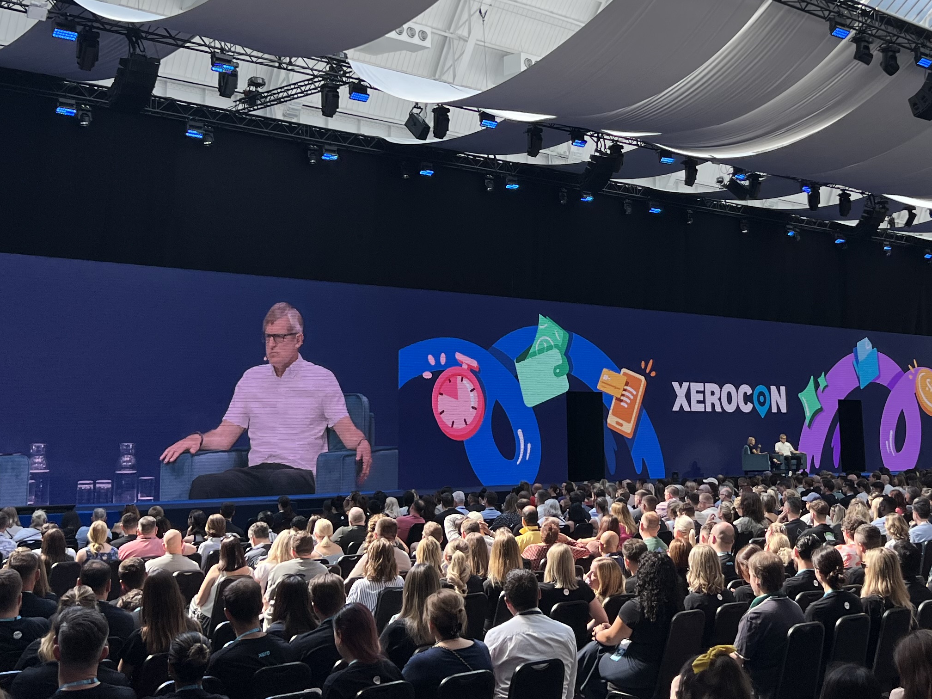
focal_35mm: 52
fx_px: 1400
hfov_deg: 36.6
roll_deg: +1.2
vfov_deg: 27.7
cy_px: 196
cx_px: 591
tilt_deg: +10.4
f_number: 1.5
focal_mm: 5.7
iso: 50
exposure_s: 1/1079
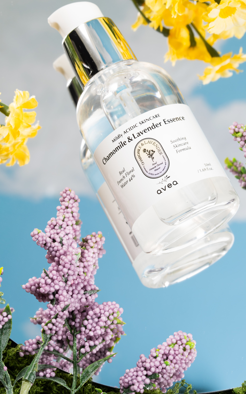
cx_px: 152
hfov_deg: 8.9
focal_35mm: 148
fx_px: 1588
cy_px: 111
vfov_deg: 14.1
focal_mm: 90
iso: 100
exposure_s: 1/160
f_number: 11
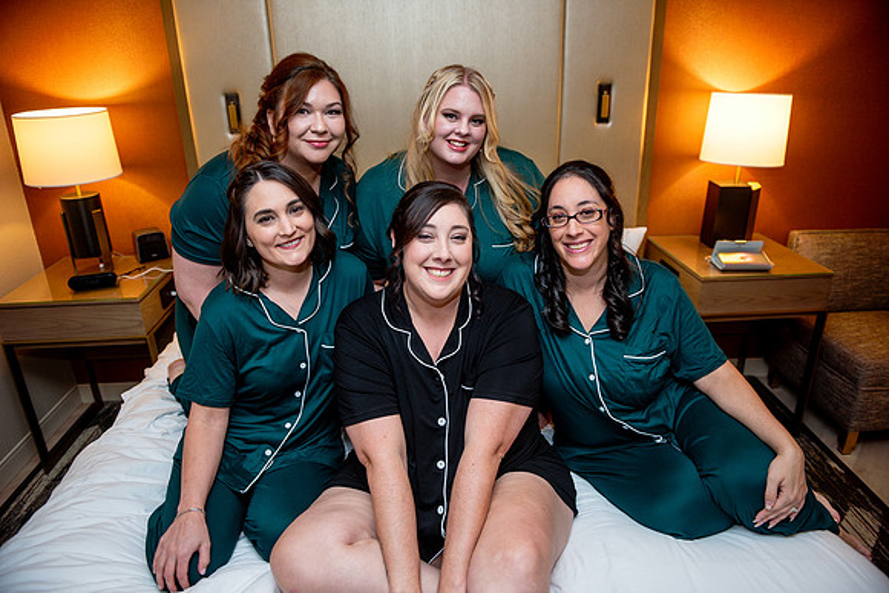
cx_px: 444
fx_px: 593
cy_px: 296
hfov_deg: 73.7
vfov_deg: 53.2
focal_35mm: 24
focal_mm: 24
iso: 200
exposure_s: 1/60
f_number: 2.8
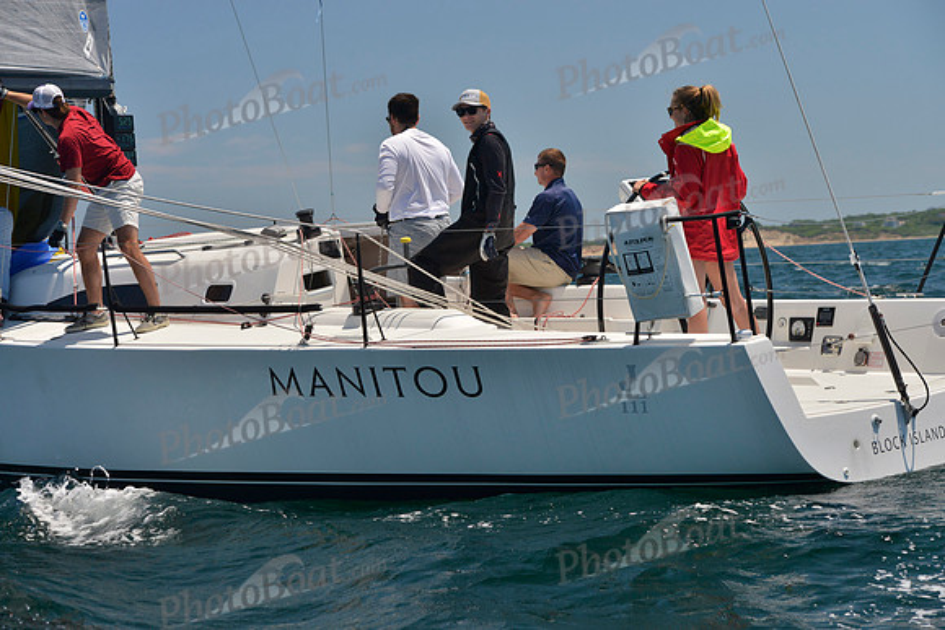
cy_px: 315
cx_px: 472
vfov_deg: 15.2
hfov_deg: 22.6
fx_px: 2363
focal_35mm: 90
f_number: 7.1
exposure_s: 1/800
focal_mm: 90
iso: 400
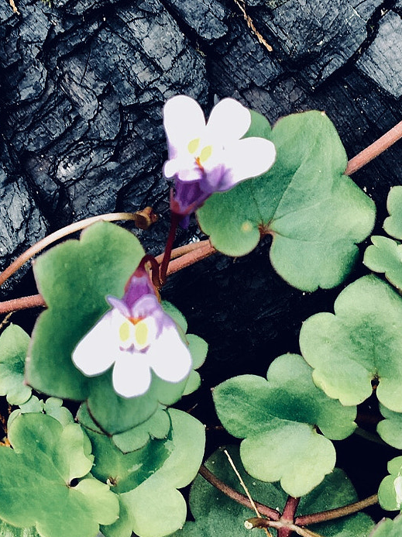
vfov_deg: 28.8
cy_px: 176
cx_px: 121
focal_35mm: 67
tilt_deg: -81.5
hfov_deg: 21.8
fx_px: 1038
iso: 25
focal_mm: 4.15
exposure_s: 1/112
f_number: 2.2
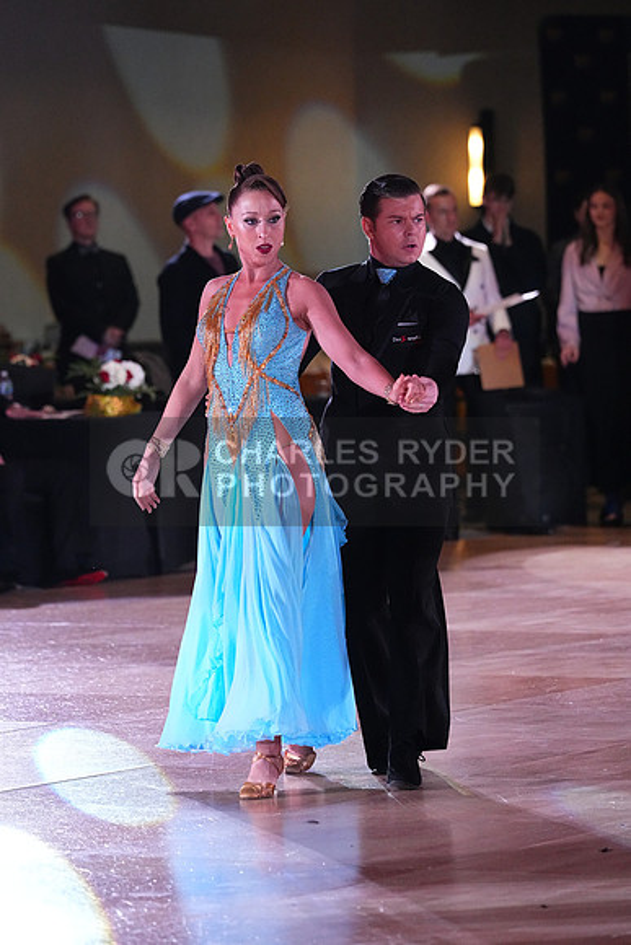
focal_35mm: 200
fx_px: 5255
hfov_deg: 6.9
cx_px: 316
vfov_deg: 10.3
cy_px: 472
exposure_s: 1/400
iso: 8000
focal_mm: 200
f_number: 5
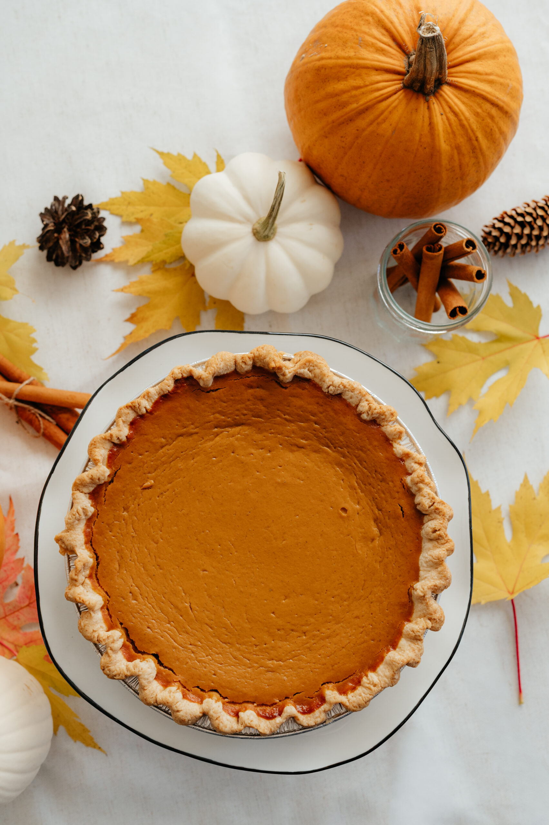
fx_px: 1145
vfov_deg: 39.6
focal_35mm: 50
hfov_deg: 27.0
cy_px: 412
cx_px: 274
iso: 500
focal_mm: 50
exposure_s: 1/320
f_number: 4.5
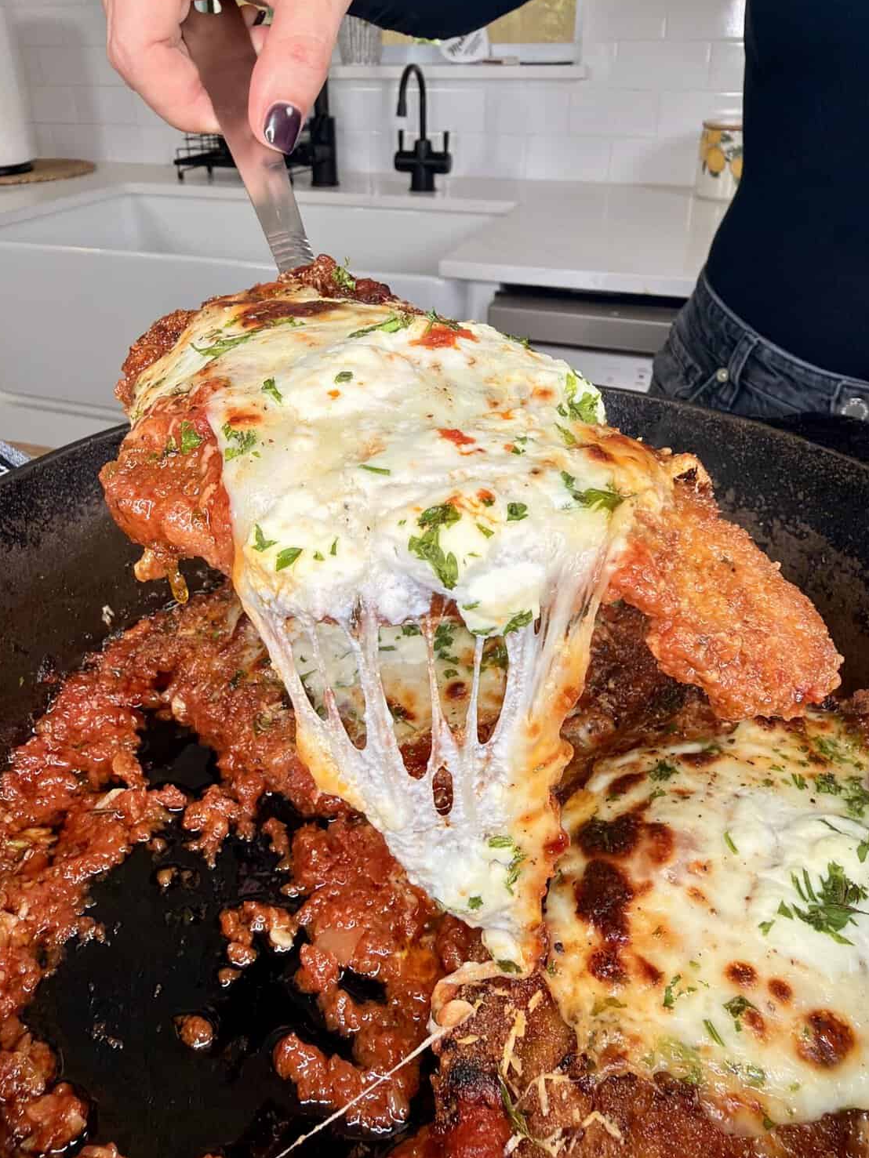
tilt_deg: -26.6
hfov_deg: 53.0
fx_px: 870
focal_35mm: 26
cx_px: 401
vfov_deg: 67.3
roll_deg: +1.3
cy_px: 583
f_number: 2.2
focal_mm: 2.22
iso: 40
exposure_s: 1/120
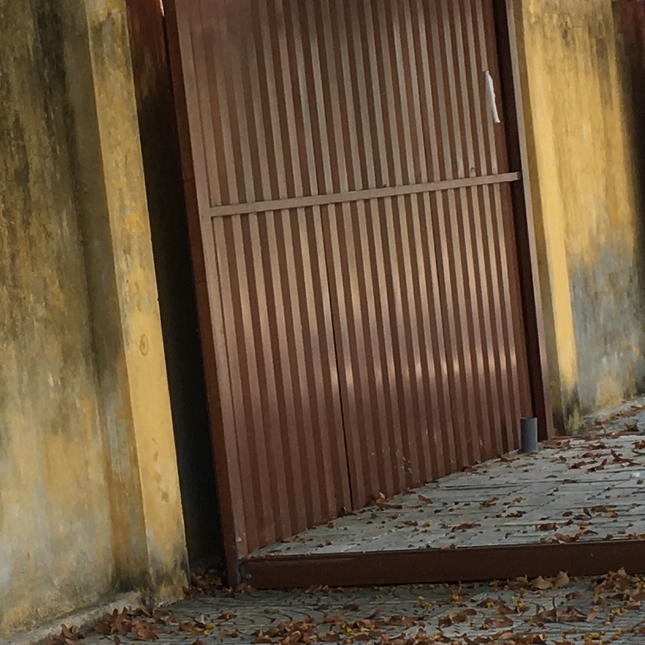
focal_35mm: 127
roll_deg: +7.1
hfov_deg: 13.6
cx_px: 99
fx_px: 2677
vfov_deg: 13.7
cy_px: 538
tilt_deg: -4.8
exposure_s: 1/100
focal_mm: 4.15
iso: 25
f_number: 2.2
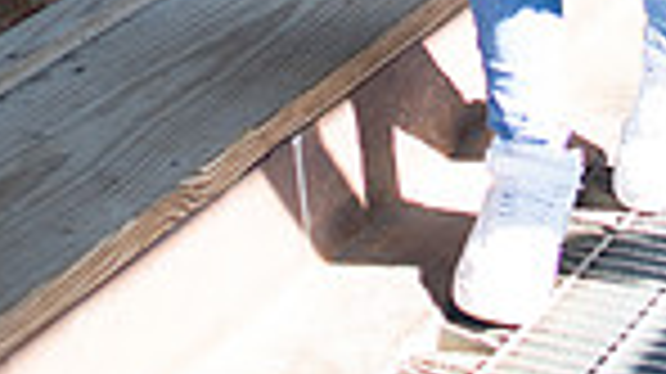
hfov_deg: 12.9
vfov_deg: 6.8
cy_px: -608
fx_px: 2929
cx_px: 486
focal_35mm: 166
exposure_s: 1/200
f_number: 2.5
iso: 100
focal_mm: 35
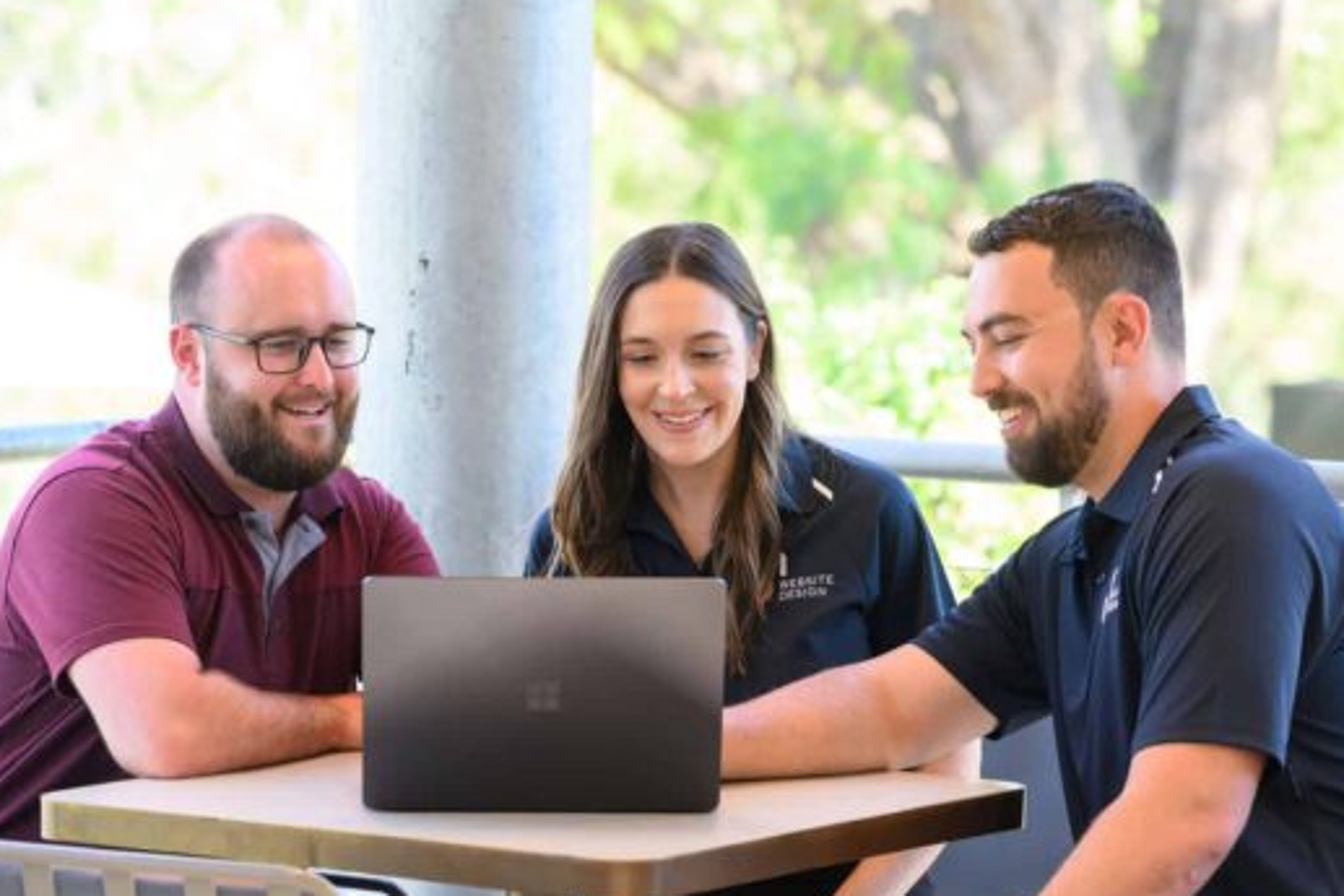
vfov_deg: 9.3
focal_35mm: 147
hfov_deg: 14.0
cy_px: 553
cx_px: 647
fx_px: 5489
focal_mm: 99
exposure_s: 1/200
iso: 500
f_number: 4
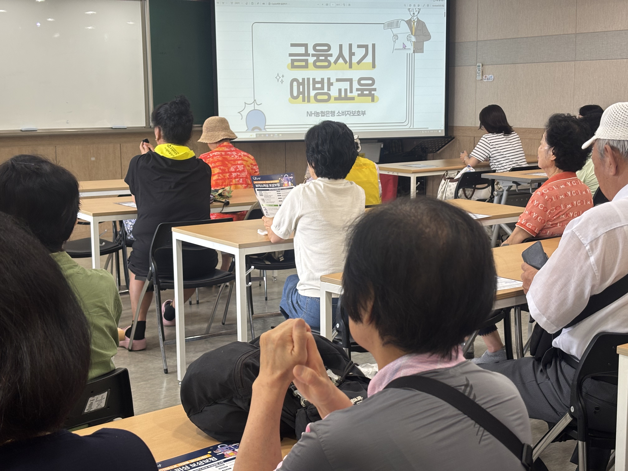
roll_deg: -0.2
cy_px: 236
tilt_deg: -8.2
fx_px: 943
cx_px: 314
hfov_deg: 36.8
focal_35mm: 52
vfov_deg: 28.0
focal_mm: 5.96
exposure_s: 1/60
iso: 64
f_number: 1.6
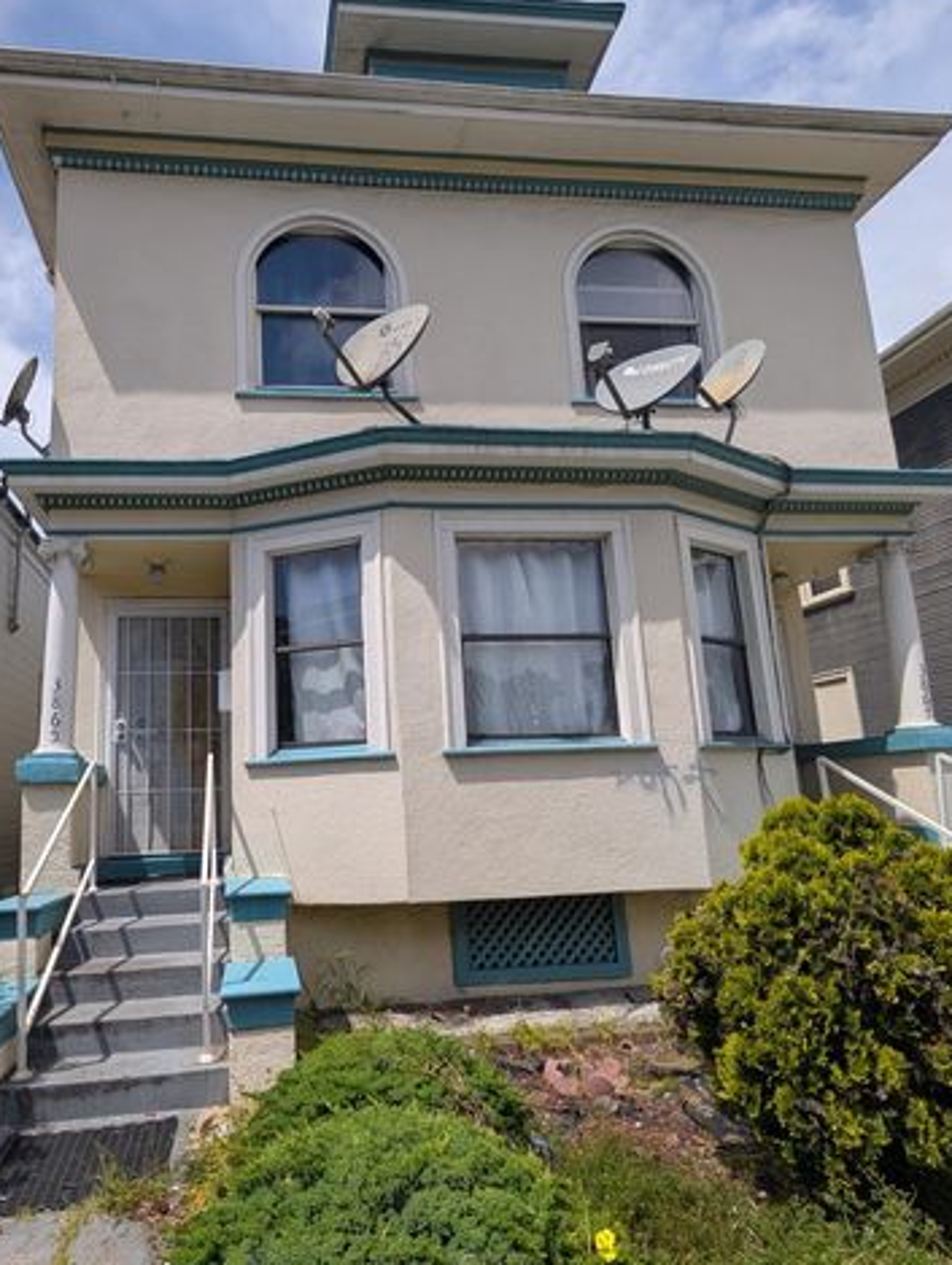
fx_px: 622
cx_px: 318
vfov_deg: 90.7
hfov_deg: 72.6
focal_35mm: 17
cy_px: 693
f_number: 1.7
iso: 55
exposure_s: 1/3906
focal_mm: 2.02
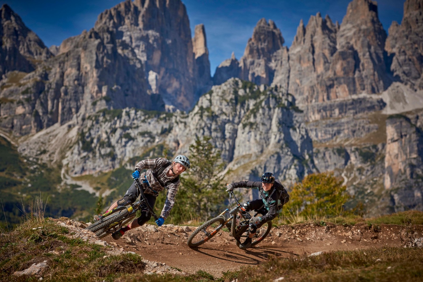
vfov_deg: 12.2
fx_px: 1316
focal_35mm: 112
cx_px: 212
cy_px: 141
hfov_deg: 18.3
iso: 400
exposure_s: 1/5000
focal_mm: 112
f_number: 5
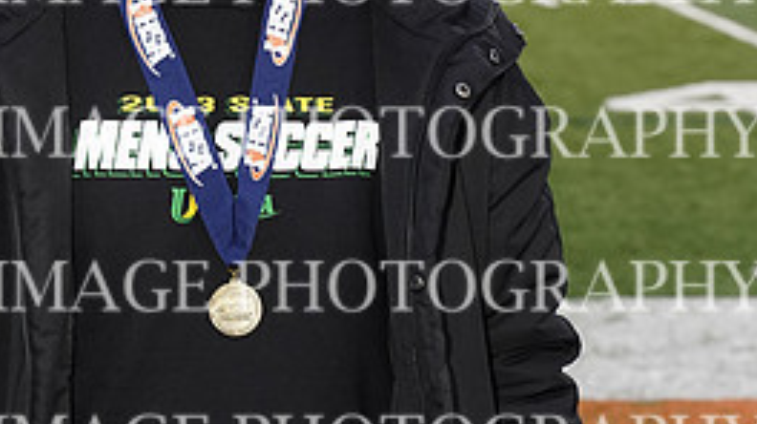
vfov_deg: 7.3
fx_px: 3329
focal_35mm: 166
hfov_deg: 12.9
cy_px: 209
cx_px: 214
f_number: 6.3
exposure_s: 1/200
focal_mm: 72
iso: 2500
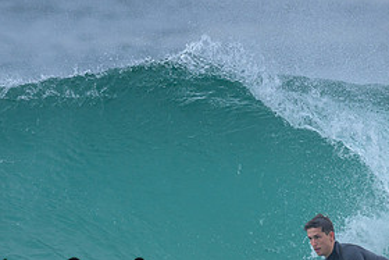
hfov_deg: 1.2
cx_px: 124
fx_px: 17924
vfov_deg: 0.8
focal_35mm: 1658
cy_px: 268
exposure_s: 1/2000
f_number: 6.3
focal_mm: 800
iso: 640
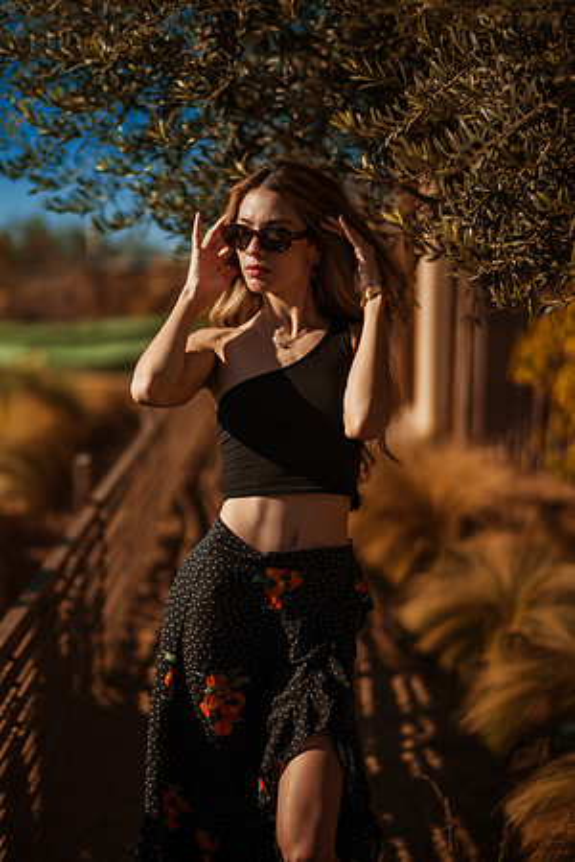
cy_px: 431
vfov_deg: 34.5
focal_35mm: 58
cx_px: 288
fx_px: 1389
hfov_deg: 23.4
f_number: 1.4
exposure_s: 1/8000
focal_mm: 58
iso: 50
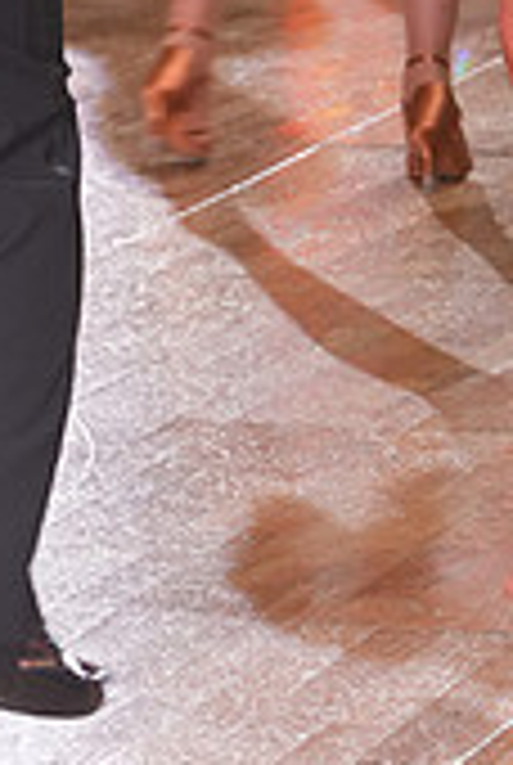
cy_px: -230
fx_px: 8706
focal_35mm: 409
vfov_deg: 5.0
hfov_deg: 3.4
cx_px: 340
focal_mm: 120
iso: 1250
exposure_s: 1/60
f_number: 7.1
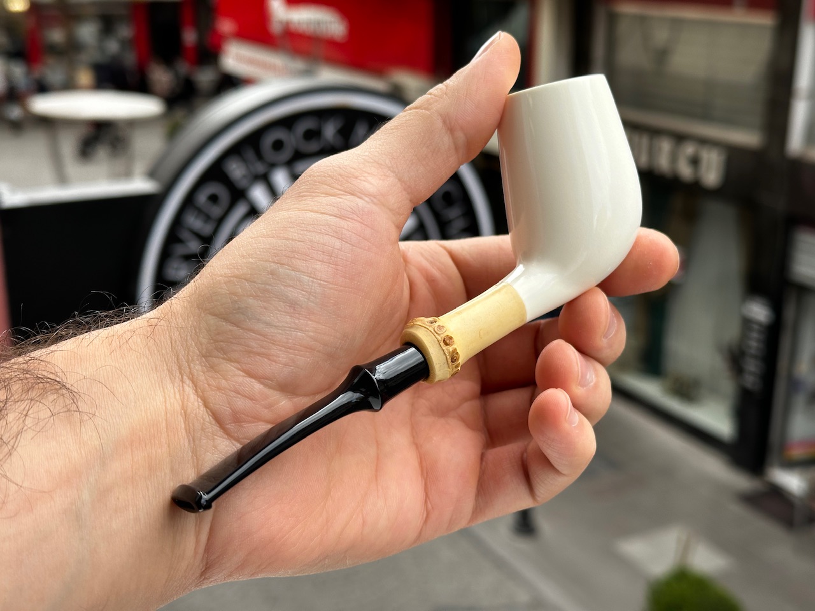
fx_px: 1130
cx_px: 408
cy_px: 306
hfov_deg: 39.7
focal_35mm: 48
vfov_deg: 30.3
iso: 64
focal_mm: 6.86
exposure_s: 1/685
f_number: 1.78
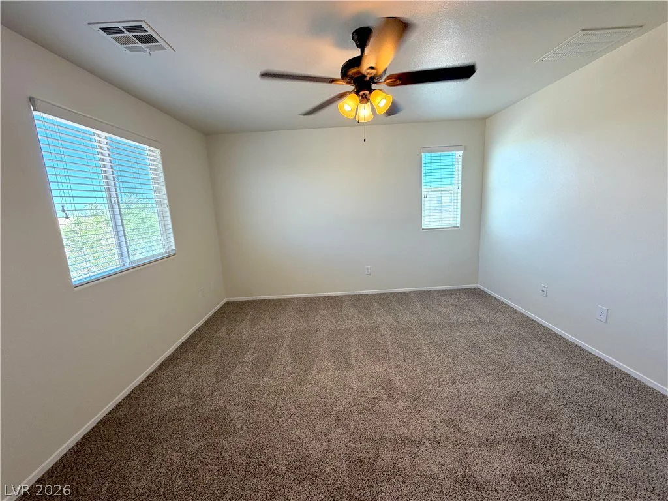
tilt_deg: -10.3
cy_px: 250
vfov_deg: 85.7
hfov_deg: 102.1
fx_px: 270
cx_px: 334
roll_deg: +3.8
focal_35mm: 14
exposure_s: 1/120
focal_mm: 2.22
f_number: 2.2
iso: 125
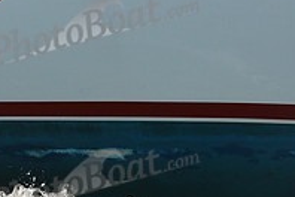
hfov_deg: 3.5
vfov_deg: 2.3
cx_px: -86
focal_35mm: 586
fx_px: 4802
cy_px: -29
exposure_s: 1/1250
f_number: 7.1
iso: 400
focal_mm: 200
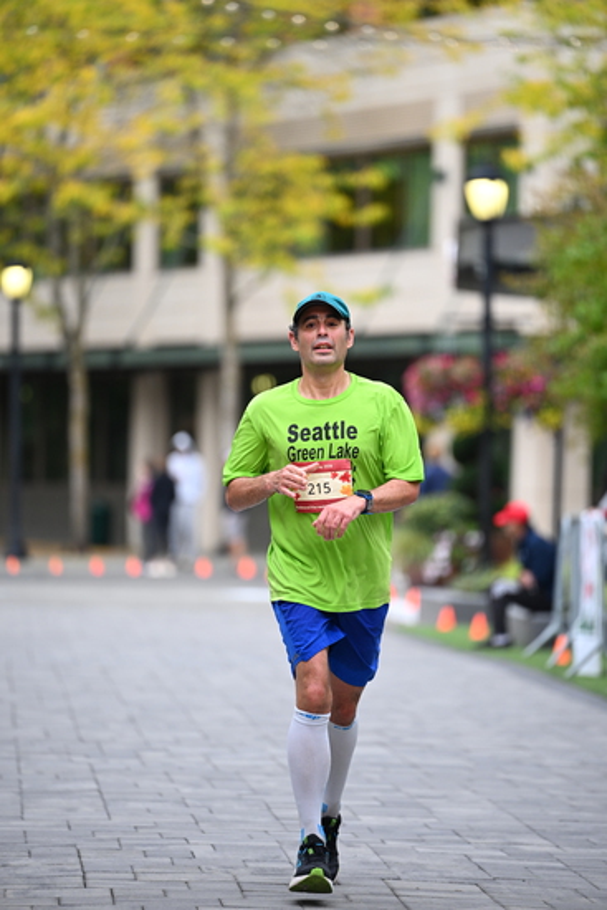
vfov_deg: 10.3
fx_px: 5055
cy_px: 455
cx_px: 304
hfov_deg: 6.9
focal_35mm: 200
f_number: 2.8
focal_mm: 200
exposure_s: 1/1600
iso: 1000
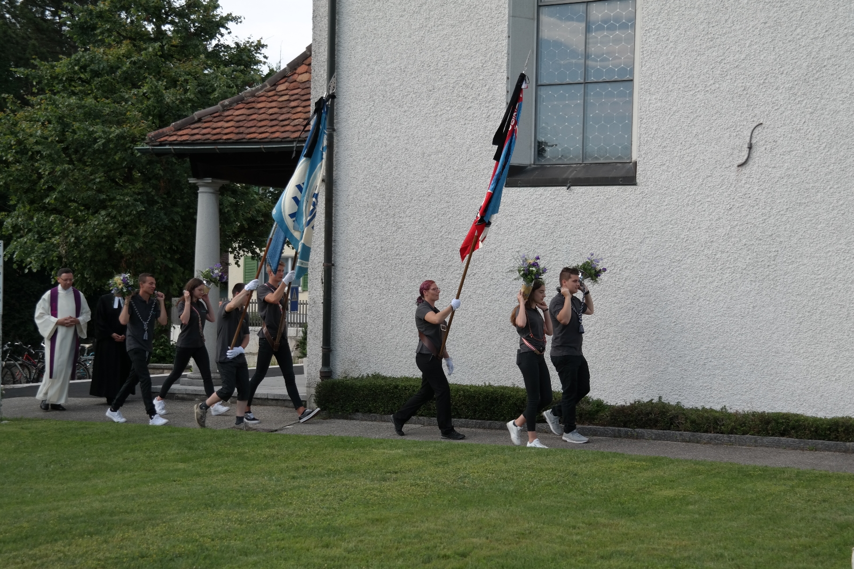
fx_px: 1447
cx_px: 427
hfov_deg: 32.9
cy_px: 284
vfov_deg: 22.3
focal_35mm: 61
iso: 100
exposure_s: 1/200
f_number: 5
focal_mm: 40
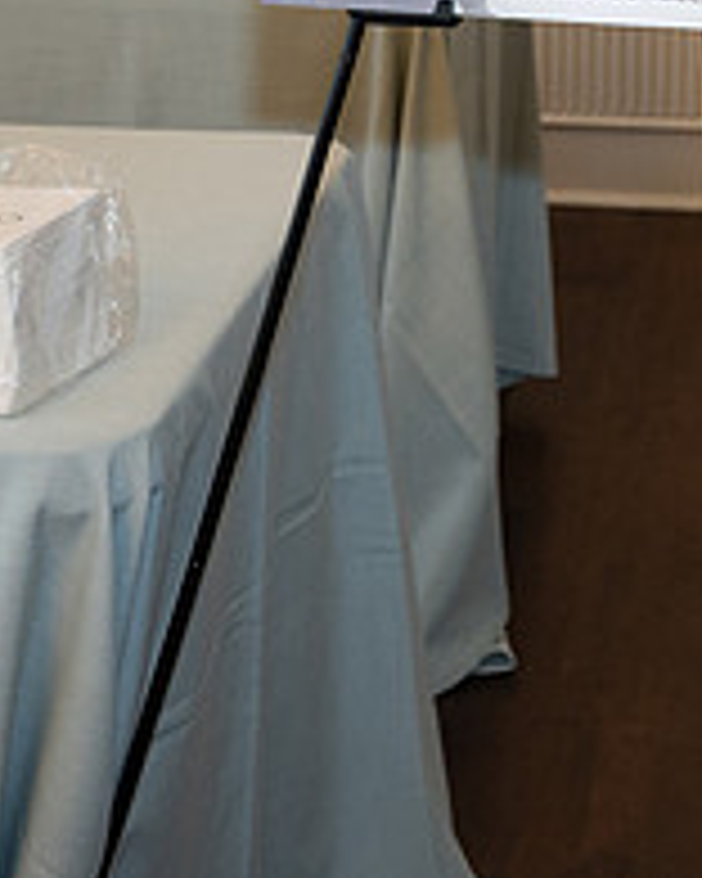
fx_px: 2831
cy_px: -251
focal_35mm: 109
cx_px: 519
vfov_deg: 16.7
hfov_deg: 14.1
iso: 1250
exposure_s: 1/100
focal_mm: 30
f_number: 3.5
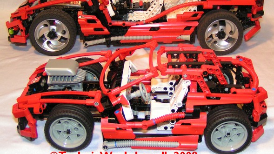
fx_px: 327
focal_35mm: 45
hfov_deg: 45.5
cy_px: 52
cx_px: 141
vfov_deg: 26.4
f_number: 2.8
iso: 200
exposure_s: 1/40
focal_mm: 5.8
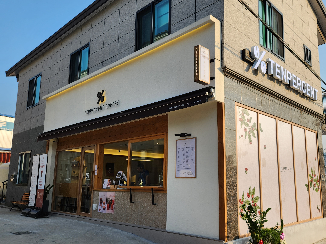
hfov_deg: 59.6
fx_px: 283
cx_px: 191
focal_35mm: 30
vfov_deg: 46.8
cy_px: 130
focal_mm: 5.4
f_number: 1.8
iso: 20
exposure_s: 1/790
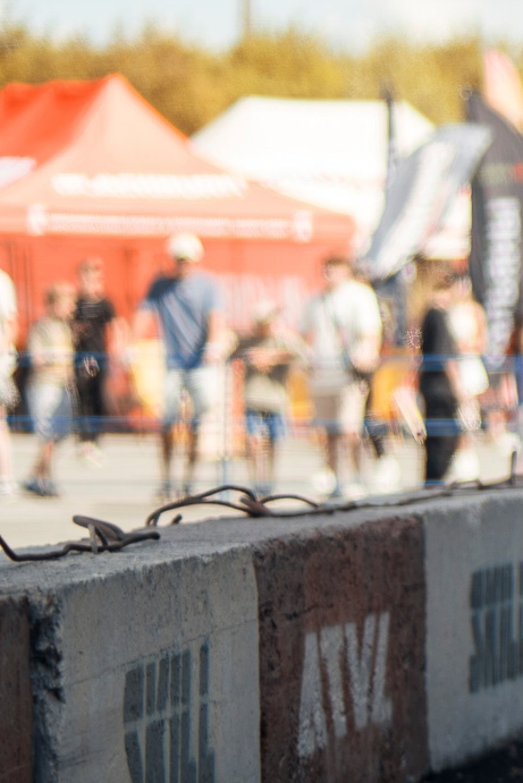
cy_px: 392
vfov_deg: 6.5
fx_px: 6860
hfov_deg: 4.3
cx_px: 1247
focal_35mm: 315
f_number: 1.8
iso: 100
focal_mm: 85
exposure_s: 1/250
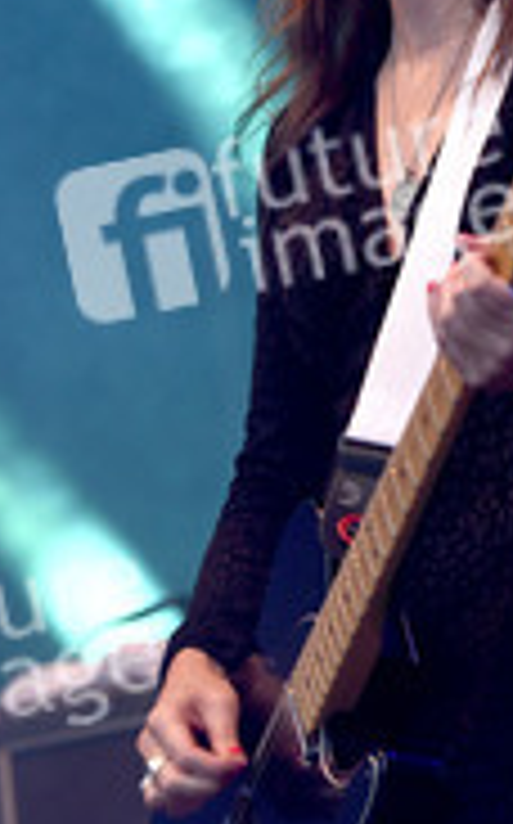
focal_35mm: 301
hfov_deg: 4.4
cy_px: 441
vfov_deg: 7.0
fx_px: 6749
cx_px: 418
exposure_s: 1/160
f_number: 3.5
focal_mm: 135
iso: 1250
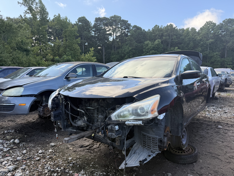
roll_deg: -0.5
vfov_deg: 56.8
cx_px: 117
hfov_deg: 71.6
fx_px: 162
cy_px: 88
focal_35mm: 24
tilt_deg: -3.8
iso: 100
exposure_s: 1/868
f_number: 1.78
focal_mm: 6.76
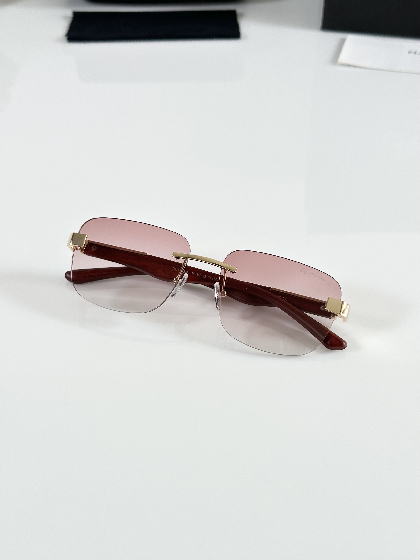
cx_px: 210
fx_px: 777
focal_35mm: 48
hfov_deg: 30.3
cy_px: 280
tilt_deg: -38.6
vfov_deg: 39.7
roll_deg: +0.9
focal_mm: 6.86
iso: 64
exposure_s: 1/121
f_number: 1.78
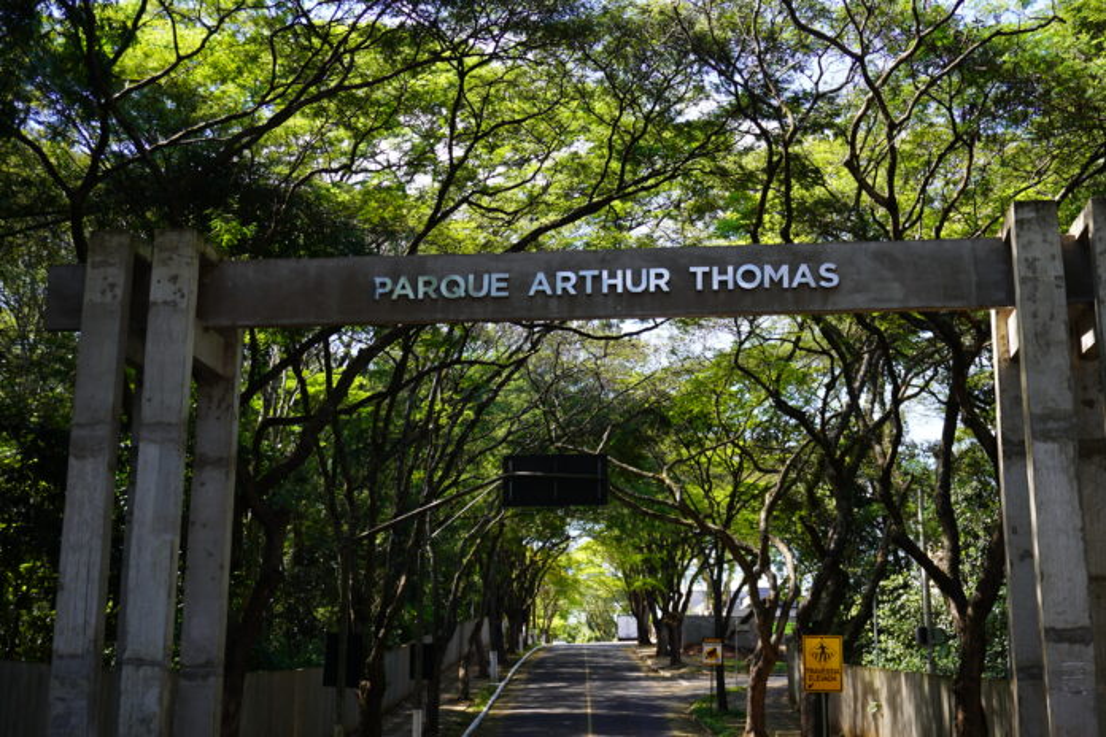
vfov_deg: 29.2
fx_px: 1413
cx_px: 553
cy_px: 368
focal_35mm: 46
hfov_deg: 42.7
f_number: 5.6
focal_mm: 31
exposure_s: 1/60
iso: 100
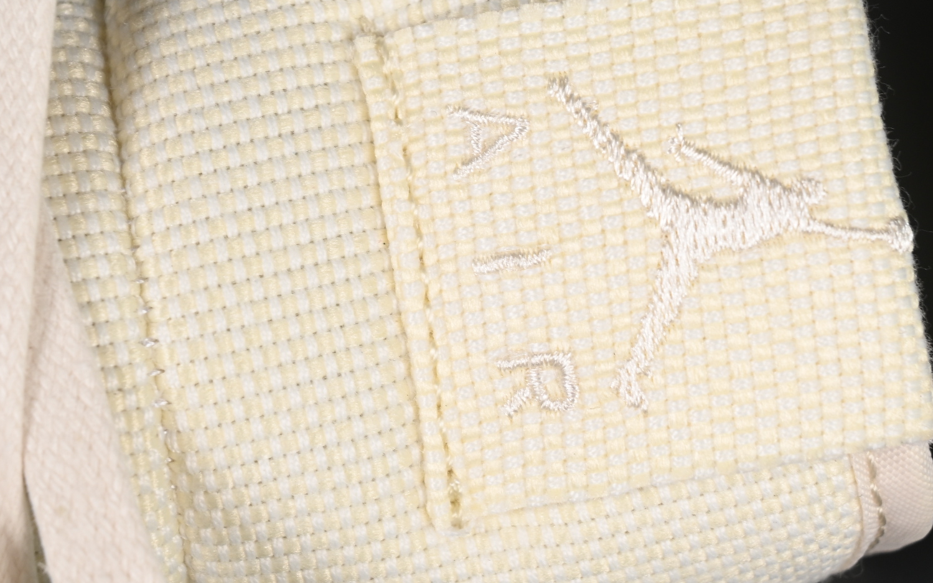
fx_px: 3611
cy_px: 232
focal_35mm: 142
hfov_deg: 14.7
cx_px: 401
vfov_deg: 9.2
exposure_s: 1/80
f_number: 7.1
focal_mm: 50
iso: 160
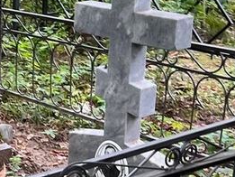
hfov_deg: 17.3
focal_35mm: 102
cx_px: -123
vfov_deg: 14.4
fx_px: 693
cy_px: 149
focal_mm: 5.7
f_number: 1.5
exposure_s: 1/103
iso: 125
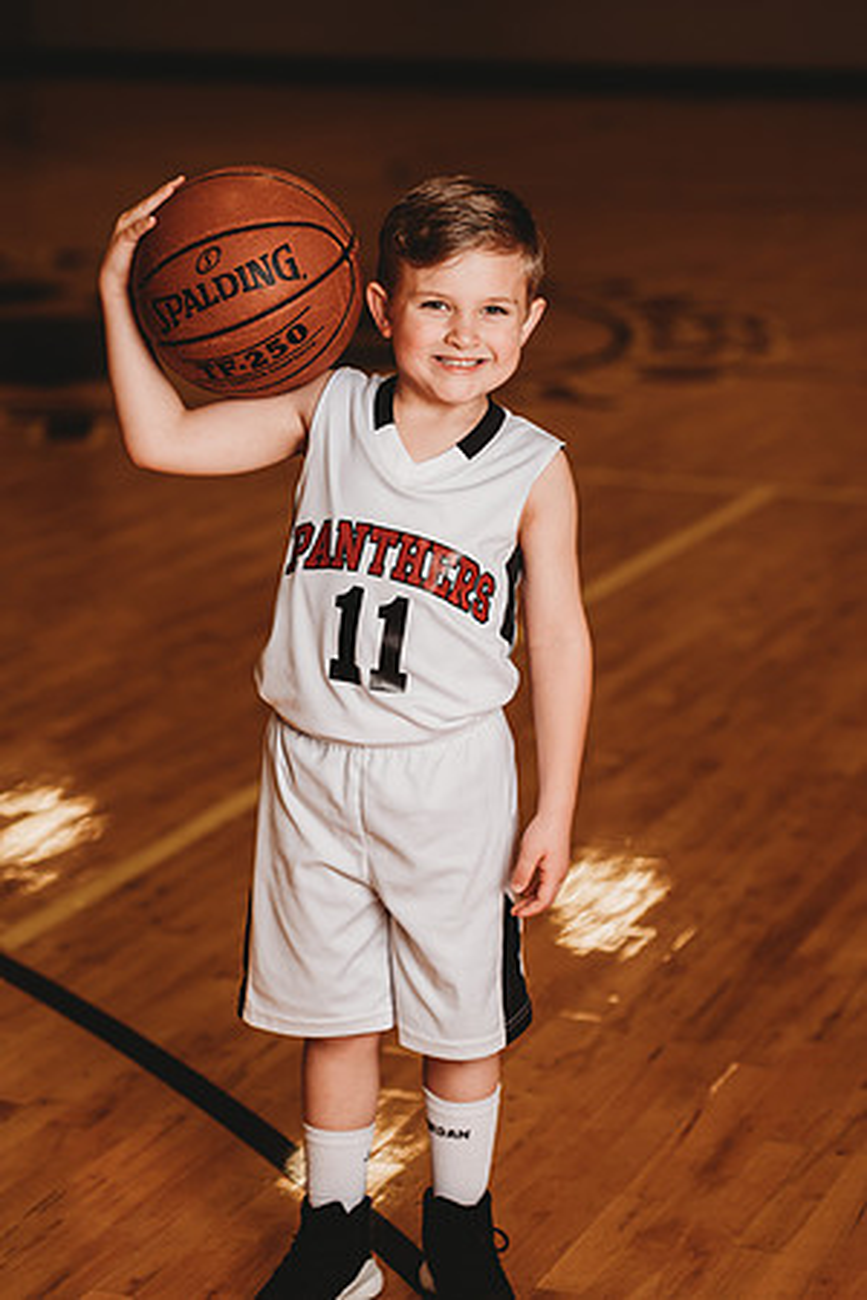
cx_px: 434
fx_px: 3070
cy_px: 650
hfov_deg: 16.1
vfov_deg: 23.9
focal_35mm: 85
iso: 100
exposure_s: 1/160
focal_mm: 85
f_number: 2.5
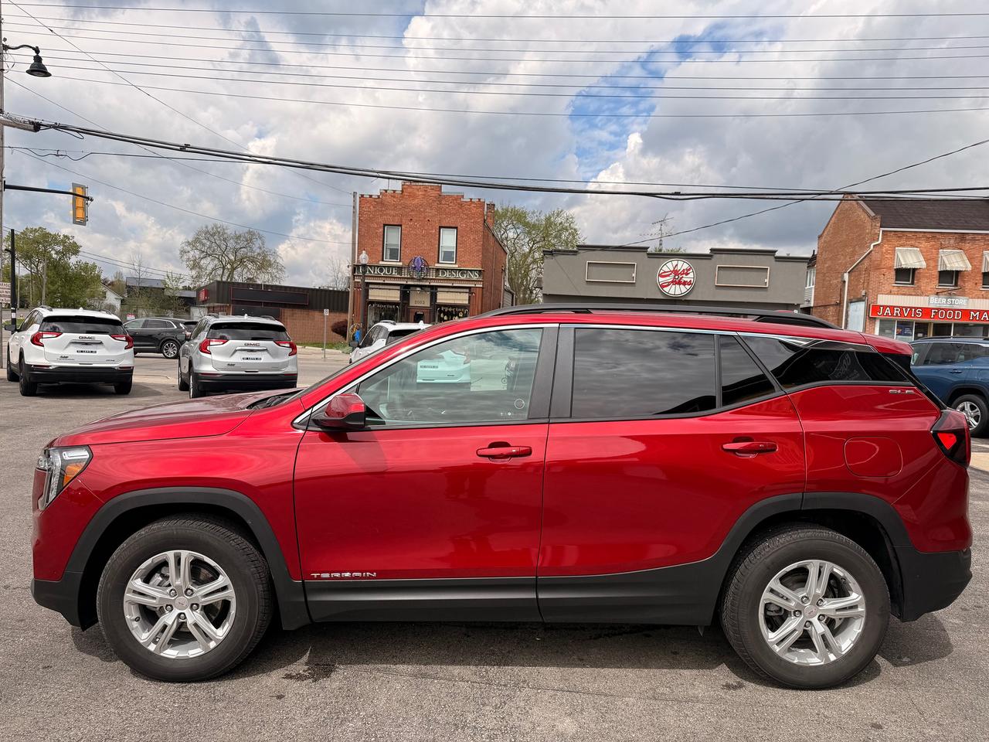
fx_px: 686
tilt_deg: -1.4
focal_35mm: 24
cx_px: 494
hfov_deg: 71.6
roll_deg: -2.8
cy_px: 371
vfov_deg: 56.8
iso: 80
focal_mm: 6.76
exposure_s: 1/4975
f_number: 1.78
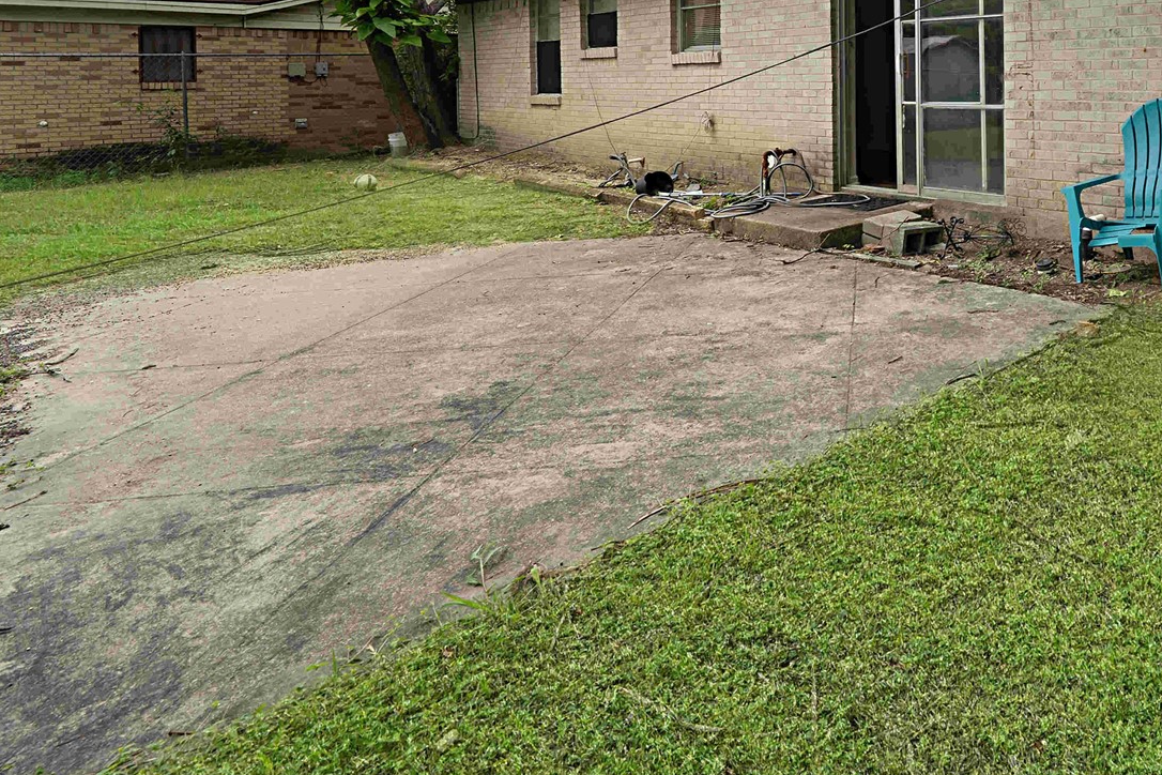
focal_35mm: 24
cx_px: 1006
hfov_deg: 63.8
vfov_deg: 48.0
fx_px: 775
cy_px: 87
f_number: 9
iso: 500
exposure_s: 1/100
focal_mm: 12
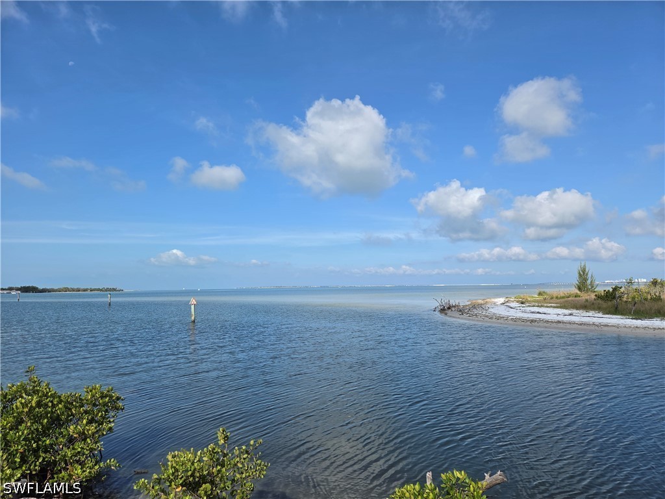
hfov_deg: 73.9
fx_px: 442
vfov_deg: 58.9
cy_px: 250
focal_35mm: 23
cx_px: 332
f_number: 1.8
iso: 80
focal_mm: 5.4
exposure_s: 1/5844
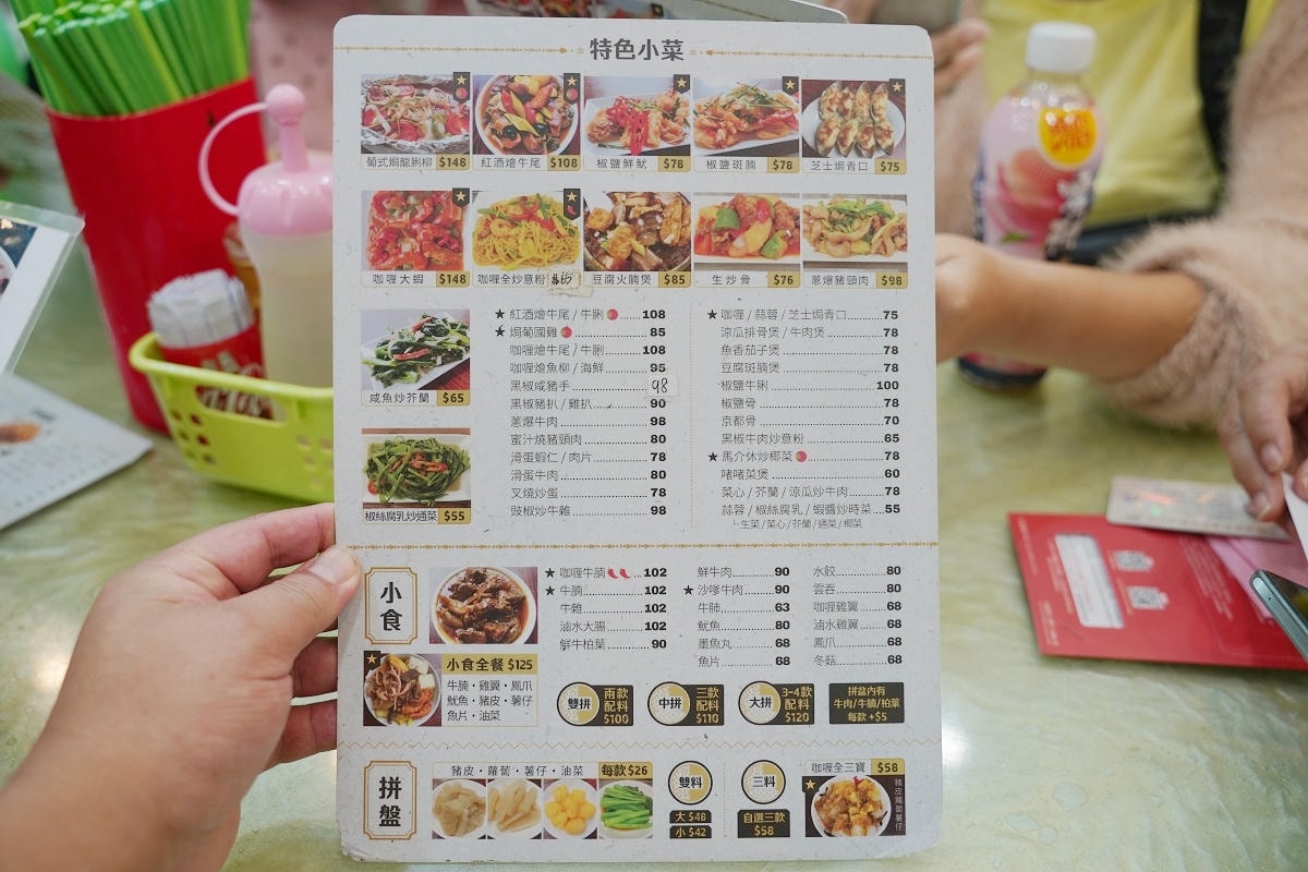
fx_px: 1017
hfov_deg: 65.5
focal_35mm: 28
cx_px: 654
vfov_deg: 46.4
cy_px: 436
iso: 400
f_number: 4
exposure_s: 1/60
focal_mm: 28
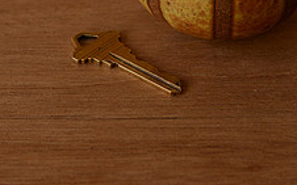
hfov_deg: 15.9
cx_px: 226
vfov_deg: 9.9
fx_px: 1060
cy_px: -14
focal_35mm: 131
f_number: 5
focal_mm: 50
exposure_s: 1/100
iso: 500
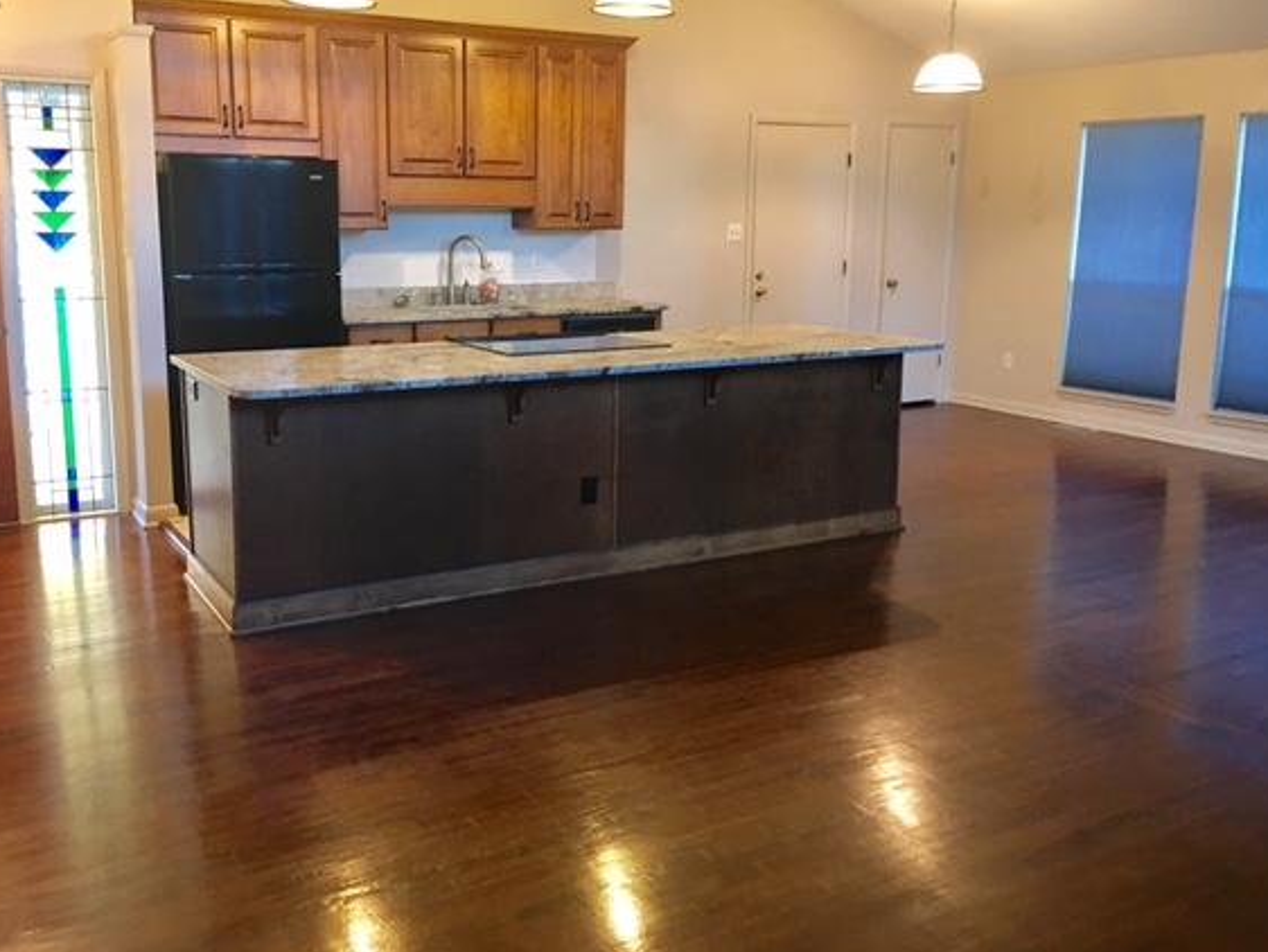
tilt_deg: -10.5
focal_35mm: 33
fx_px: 1209
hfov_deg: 55.3
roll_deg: -0.9
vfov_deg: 42.9
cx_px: 578
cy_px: 429
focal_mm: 4.15
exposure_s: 1/8
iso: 80
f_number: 2.2
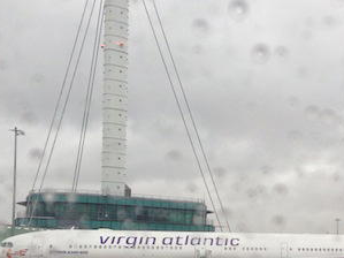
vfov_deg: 22.3
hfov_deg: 29.9
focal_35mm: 64
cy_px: 241
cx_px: 250
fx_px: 636
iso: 80
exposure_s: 1/120
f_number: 2.4
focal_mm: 4.12
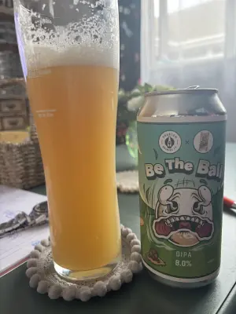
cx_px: 118
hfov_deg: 53.1
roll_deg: +0.0
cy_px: 157
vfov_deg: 67.3
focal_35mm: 26
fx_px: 236
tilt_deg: -11.8
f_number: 1.6
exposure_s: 1/50
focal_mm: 5.96
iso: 160
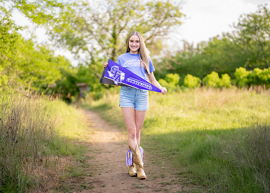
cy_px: 100
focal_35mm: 61
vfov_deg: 23.3
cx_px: 132
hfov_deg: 32.3
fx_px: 466
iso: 200
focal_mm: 50
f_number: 1.2
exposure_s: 1/1250
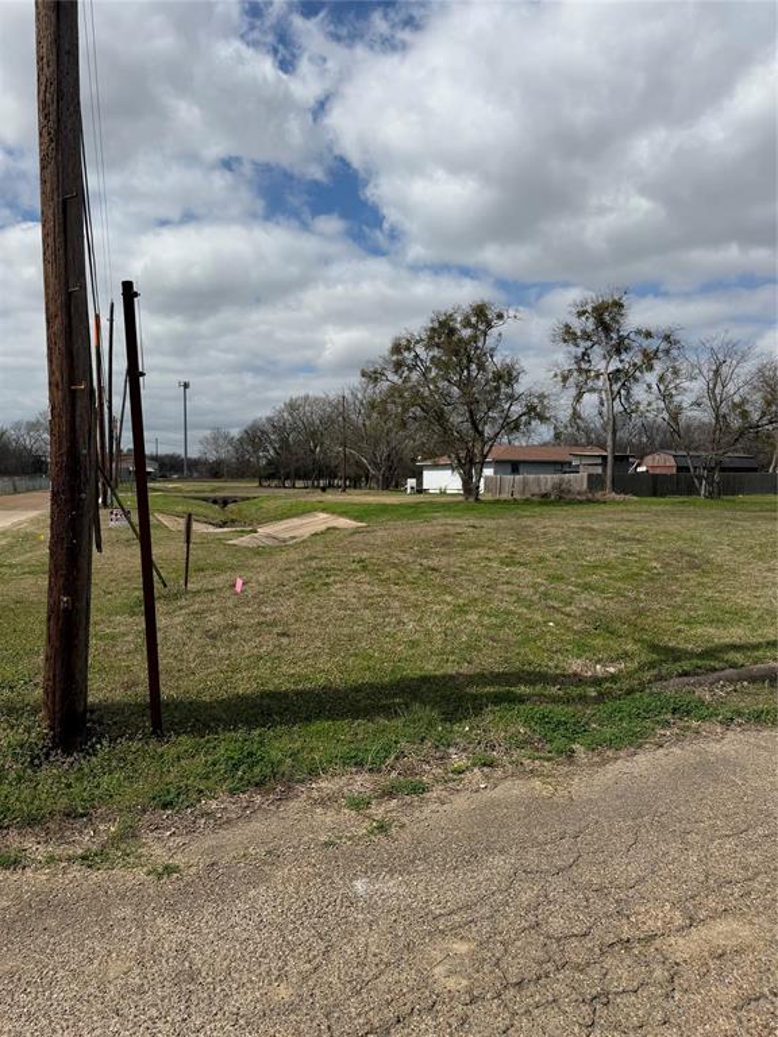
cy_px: 518
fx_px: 719
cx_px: 389
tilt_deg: -1.8
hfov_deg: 56.8
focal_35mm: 24
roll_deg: +0.1
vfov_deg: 71.6
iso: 80
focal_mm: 6.76
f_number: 1.78
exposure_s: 1/9091
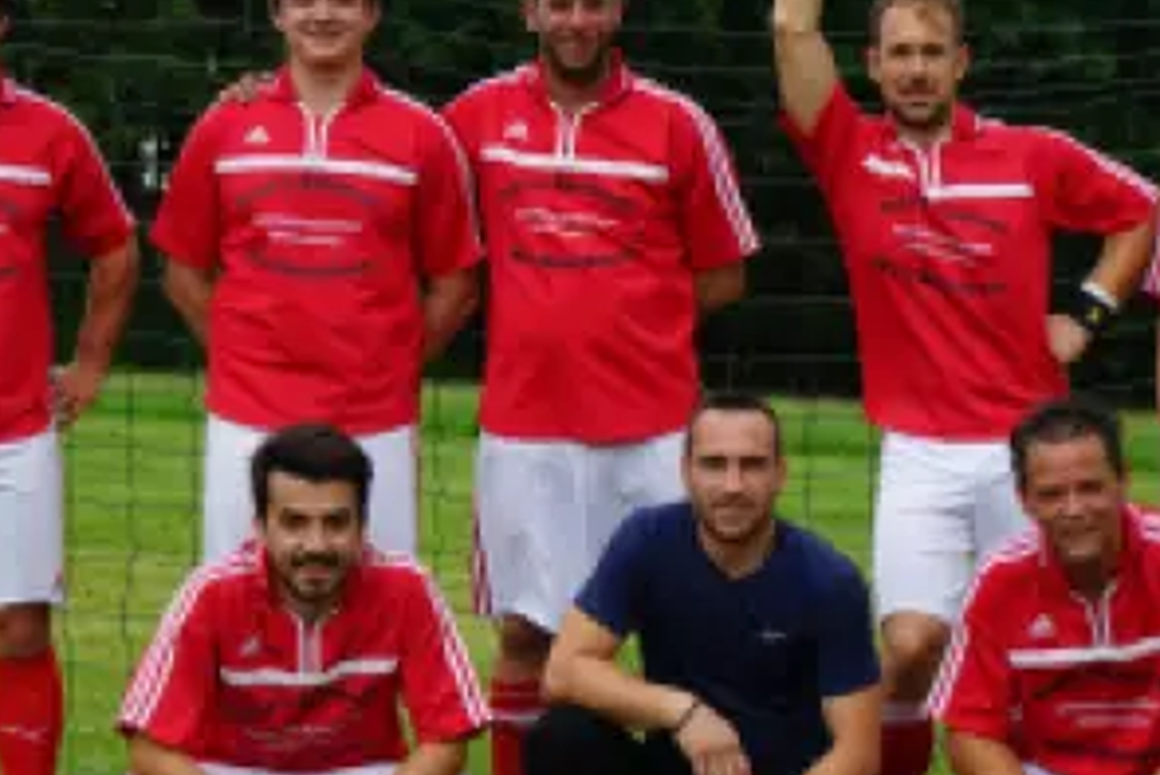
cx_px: 627
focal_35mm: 128
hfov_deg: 16.0
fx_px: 4126
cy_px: 488
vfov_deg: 10.7
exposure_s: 1/100
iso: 100
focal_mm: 63
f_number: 6.3
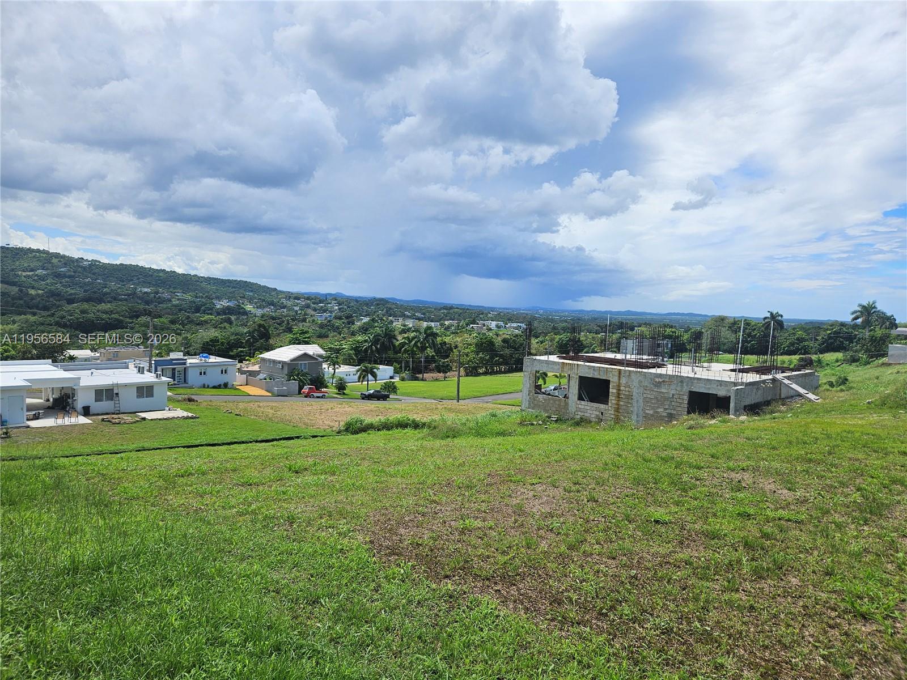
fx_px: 603
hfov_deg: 73.9
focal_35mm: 23
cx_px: 454
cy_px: 340
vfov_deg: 58.9
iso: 25
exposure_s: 1/3134
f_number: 1.8
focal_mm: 5.4
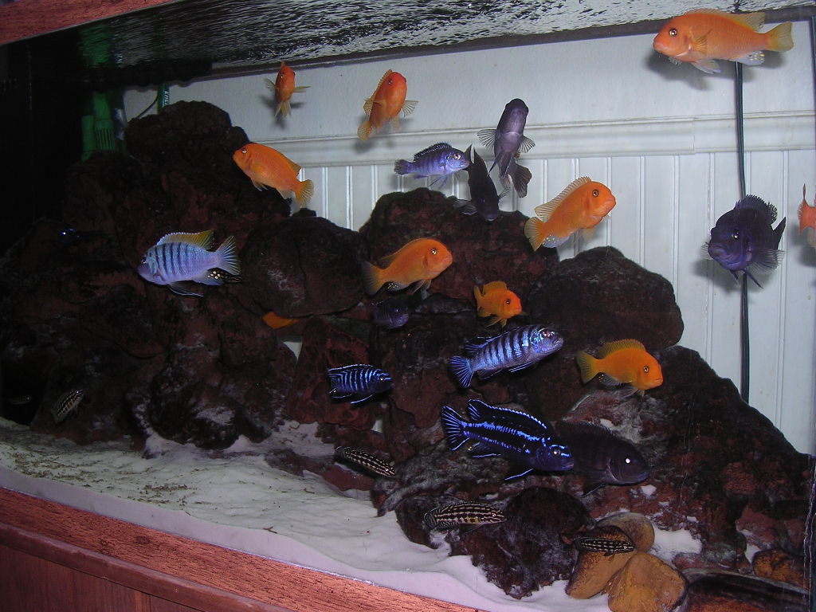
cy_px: 306
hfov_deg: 49.0
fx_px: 896
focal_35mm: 38
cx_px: 408
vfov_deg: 37.7
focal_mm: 5.8
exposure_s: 1/60.1
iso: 100
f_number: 2.8
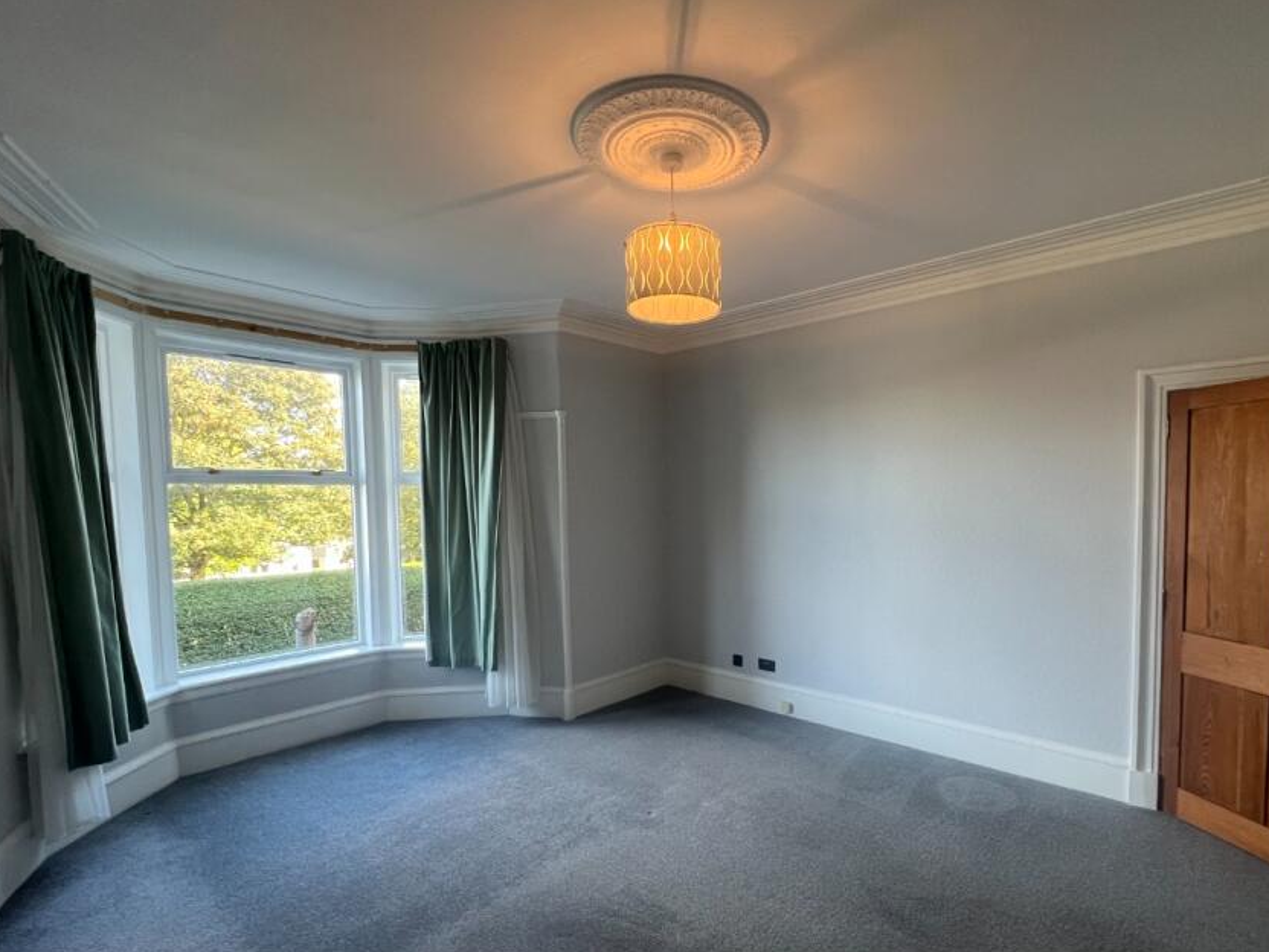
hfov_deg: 94.2
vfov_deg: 77.8
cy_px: 531
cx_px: 699
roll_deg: +0.7
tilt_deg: -2.2
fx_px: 587
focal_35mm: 16
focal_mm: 1.57
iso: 160
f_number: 1.8
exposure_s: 1/100
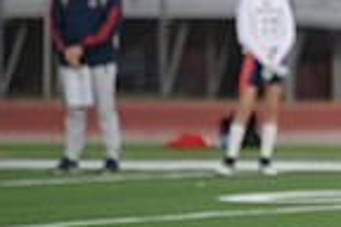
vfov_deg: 1.7
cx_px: 585
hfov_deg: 2.6
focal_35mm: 803
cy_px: 39
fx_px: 7606
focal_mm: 200
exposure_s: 1/4000
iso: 640
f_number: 2.8
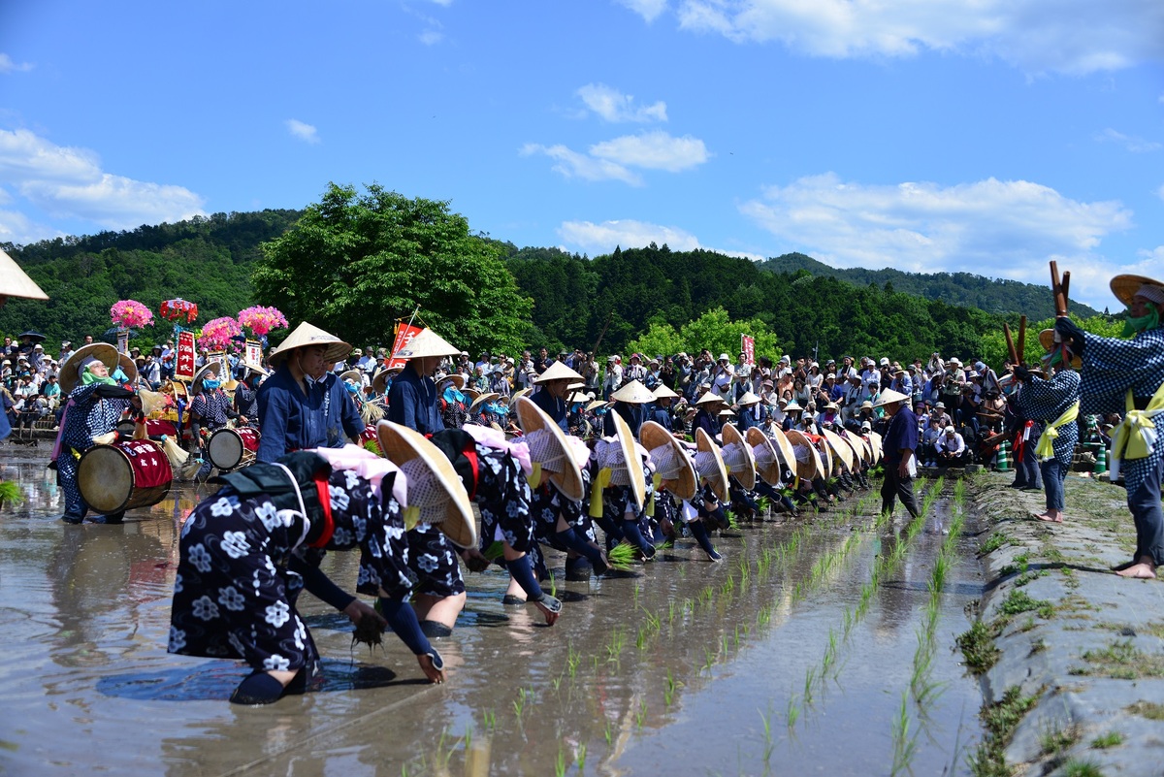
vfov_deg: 33.4
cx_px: 582
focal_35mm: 40
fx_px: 1294
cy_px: 388
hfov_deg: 48.4
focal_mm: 40
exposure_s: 1/1000
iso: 125
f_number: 4.5
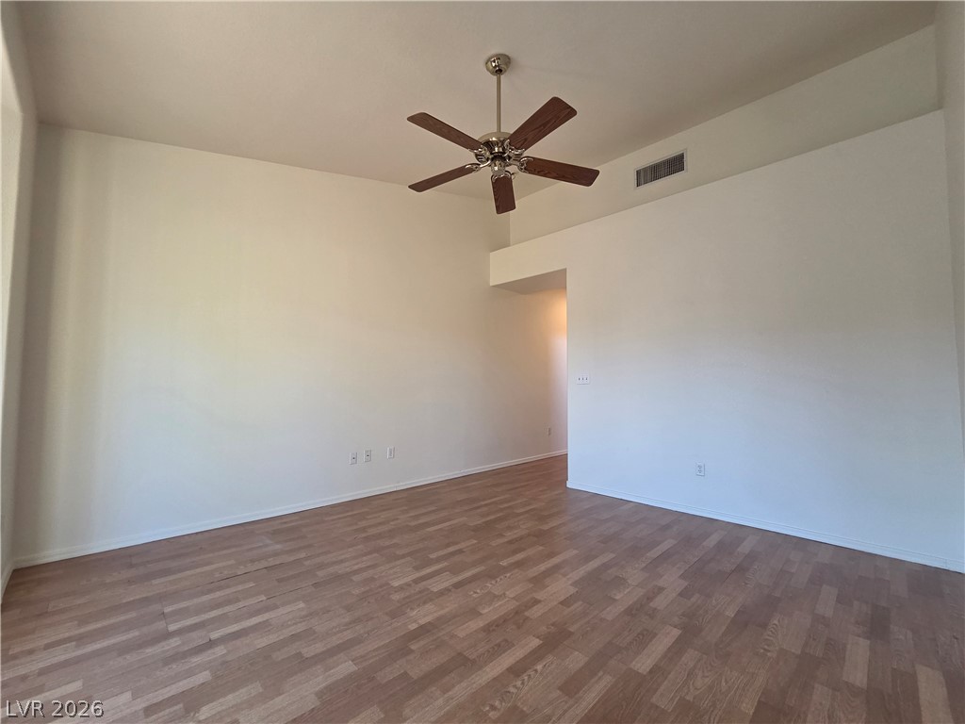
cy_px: 362
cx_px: 482
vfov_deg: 89.9
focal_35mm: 13
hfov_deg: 106.2
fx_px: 362
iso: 320
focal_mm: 2.2
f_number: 2.2
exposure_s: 1/120
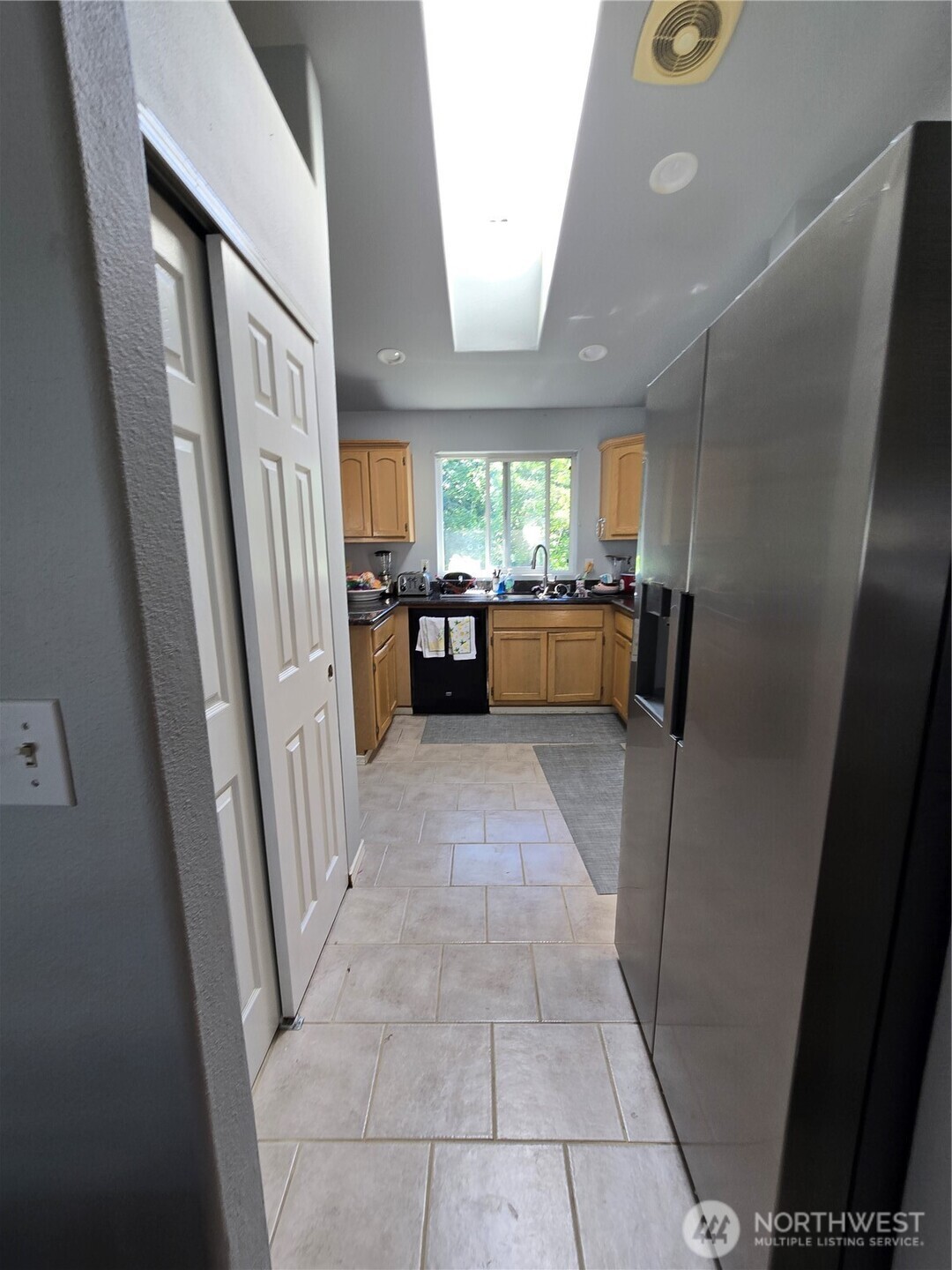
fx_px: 477
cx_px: 476
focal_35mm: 13
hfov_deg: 89.9
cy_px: 635
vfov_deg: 106.2
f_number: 2.2
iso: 50
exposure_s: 1/60
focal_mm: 2.2
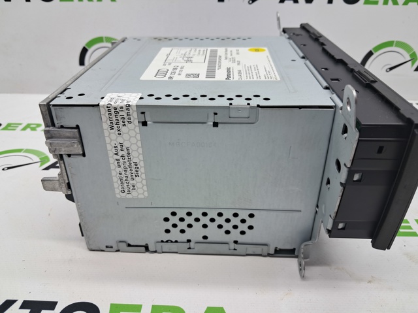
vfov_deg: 51.3
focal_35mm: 27
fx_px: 326
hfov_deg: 65.4
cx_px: 209
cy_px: 156
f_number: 1.8
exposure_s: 1/50
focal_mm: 4
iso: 50
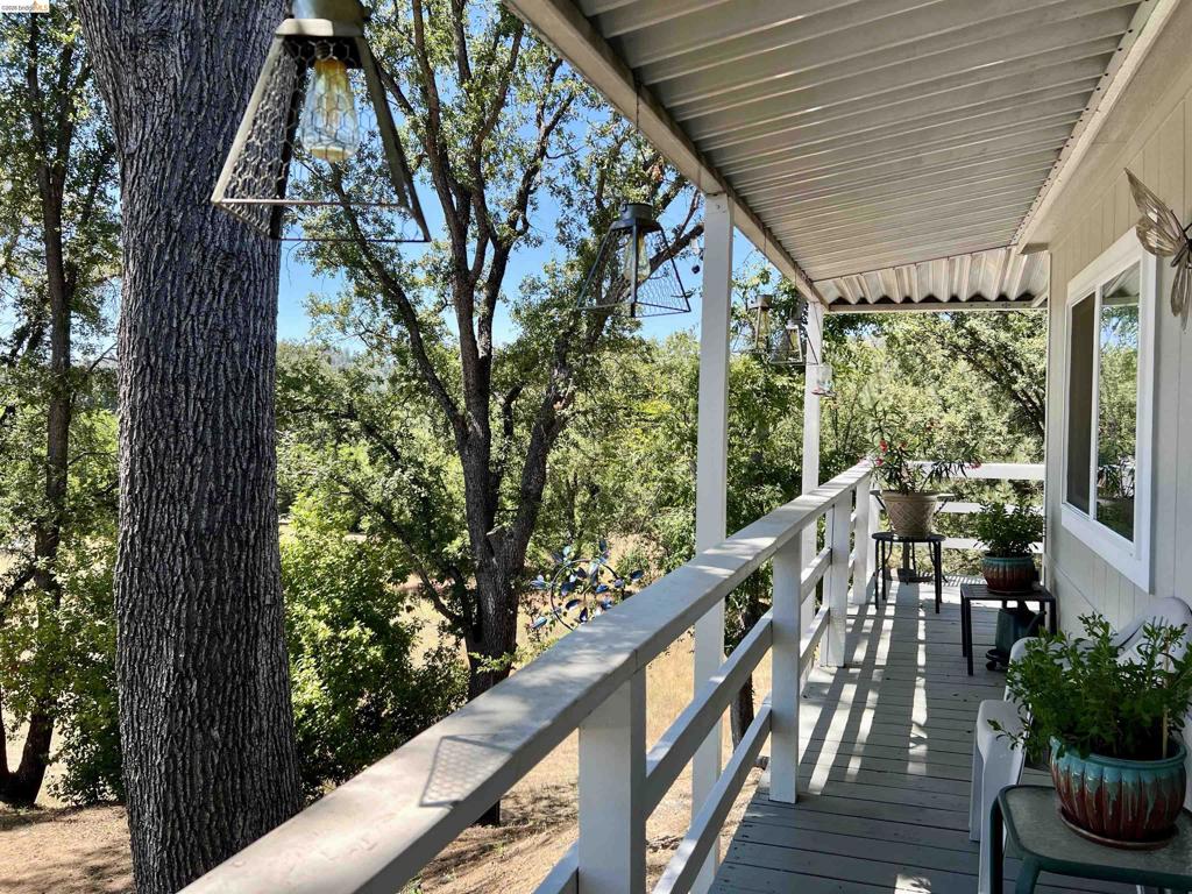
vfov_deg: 53.1
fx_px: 895
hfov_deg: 67.3
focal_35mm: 26
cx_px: 596
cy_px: 447
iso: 50
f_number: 1.5
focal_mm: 5.7
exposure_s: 1/924
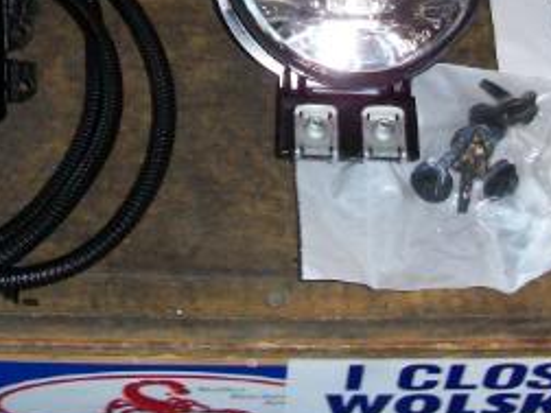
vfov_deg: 16.1
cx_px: 157
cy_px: -46
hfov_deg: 21.9
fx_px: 1417
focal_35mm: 89
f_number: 3.1
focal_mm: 6.3
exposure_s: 1/30
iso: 80
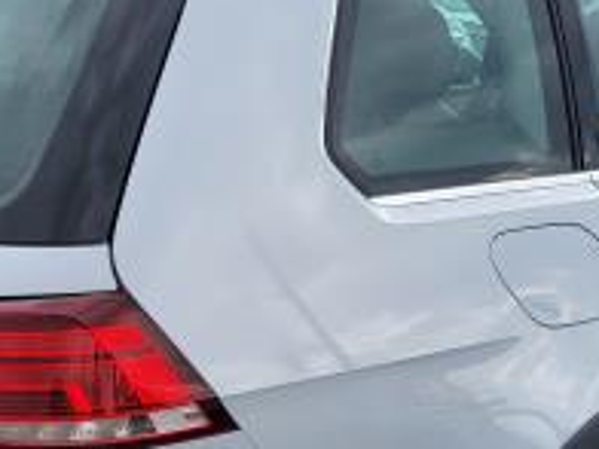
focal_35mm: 85
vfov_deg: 17.2
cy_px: 382
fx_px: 1471
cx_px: 287
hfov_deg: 23.0
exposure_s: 1/878
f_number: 1.8
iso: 40
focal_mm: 5.4
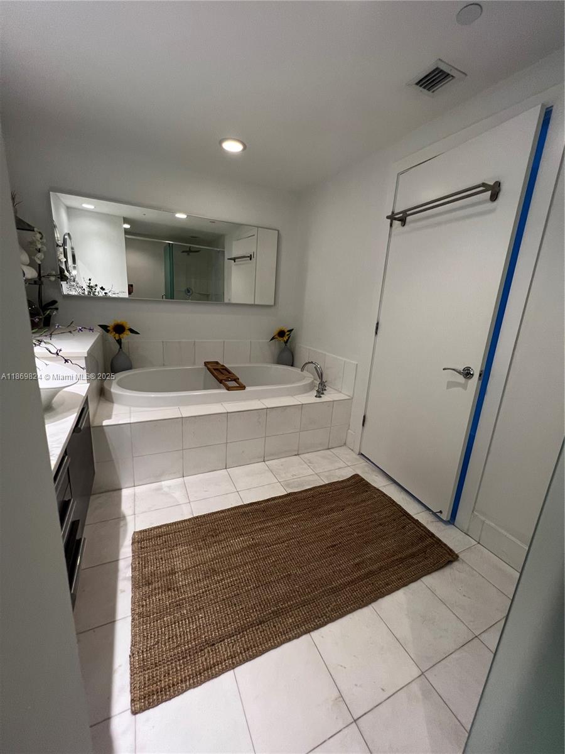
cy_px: 377
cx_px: 282
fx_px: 283
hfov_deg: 89.9
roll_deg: -3.2
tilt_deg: -13.2
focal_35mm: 13
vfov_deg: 106.2
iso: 160
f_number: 1.8
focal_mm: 1.57
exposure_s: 1/60
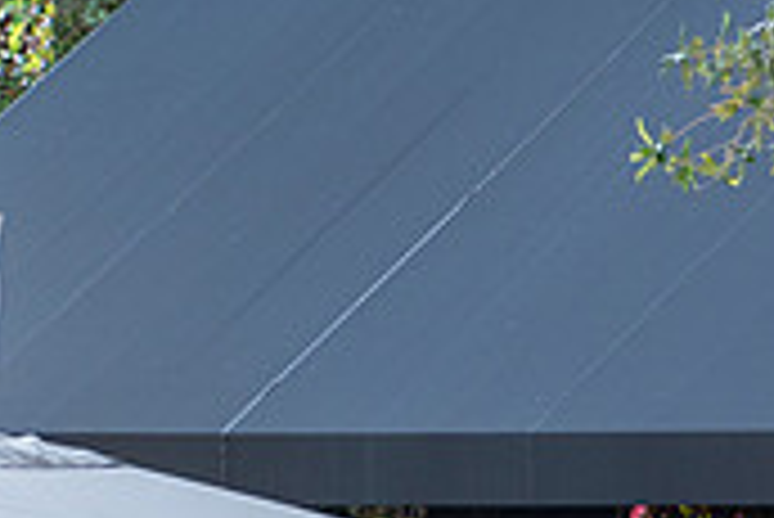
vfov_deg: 3.0
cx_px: 1272
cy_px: 615
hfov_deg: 4.5
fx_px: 9834
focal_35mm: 457
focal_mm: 82
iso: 400
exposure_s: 1/400
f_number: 4.8
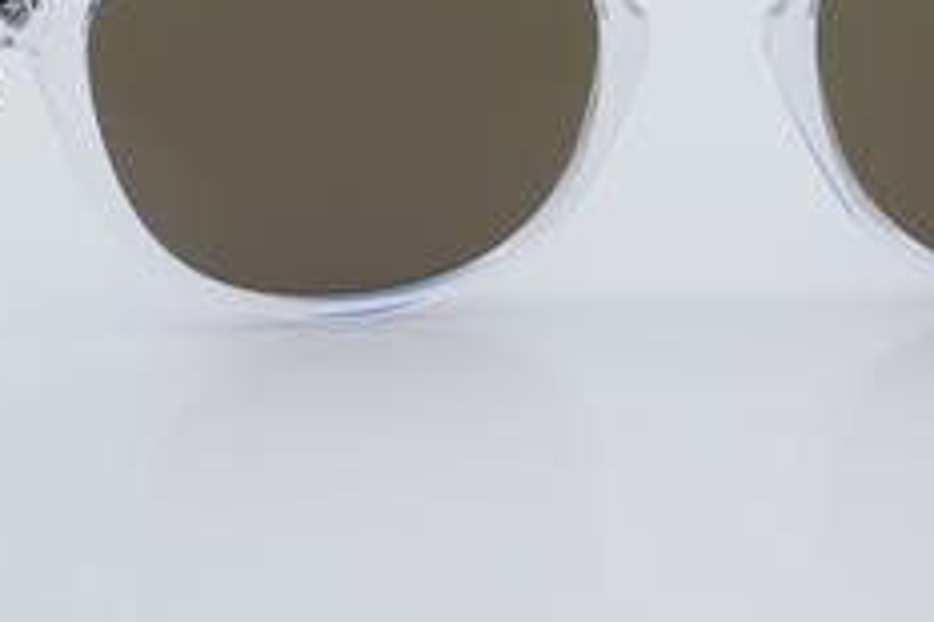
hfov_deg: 15.8
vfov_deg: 10.6
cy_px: 169
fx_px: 3344
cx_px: 714
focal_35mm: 129
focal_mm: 50
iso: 100
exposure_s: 1/4
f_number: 32
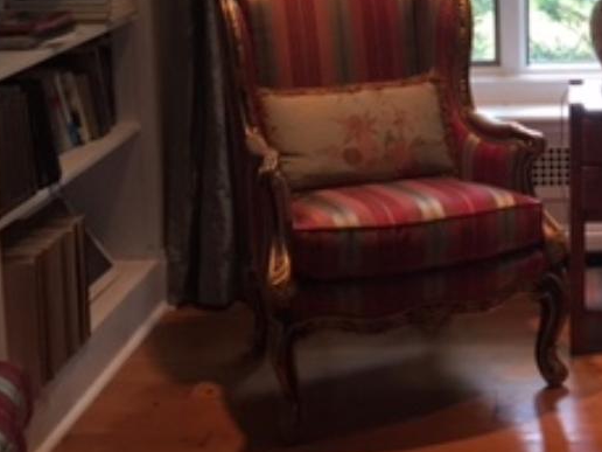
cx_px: 608
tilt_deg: -8.9
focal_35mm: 81
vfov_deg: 17.9
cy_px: 25
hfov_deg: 23.1
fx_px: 1409
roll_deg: -0.2
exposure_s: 1/30
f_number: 2.2
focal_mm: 4.15
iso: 32
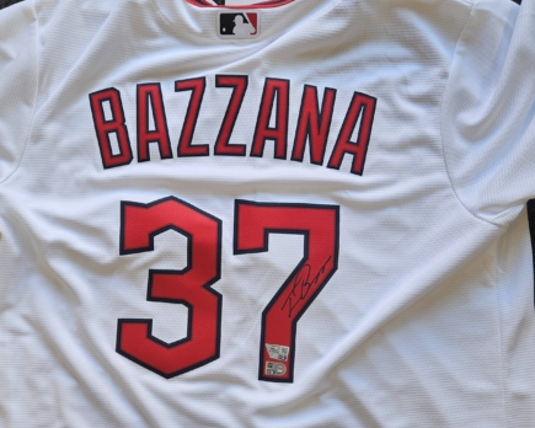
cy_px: 293
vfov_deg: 46.2
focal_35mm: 31
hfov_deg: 57.2
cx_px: 263
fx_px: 491
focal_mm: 5.4
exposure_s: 1/120
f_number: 1.8
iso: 64
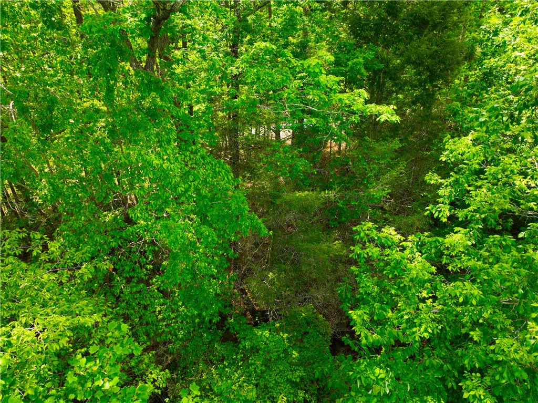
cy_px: 202
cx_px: 269
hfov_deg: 71.6
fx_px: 373
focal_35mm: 24
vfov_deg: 56.8
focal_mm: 12.29
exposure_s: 1/60
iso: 100
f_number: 2.8
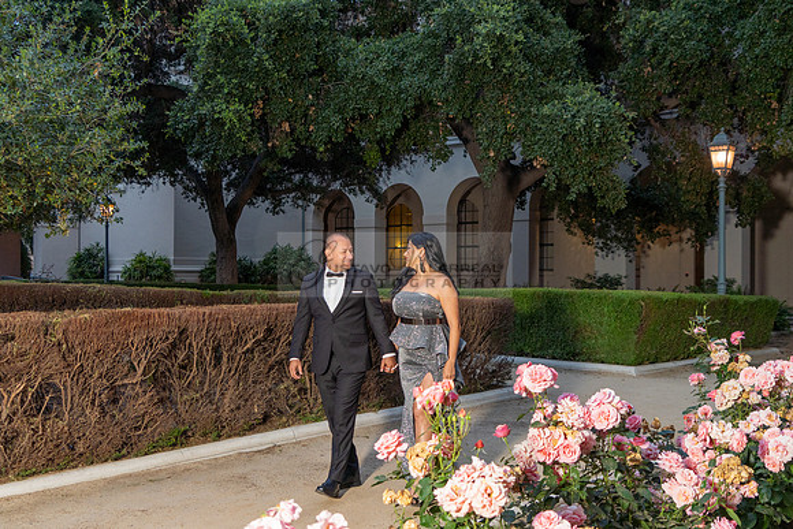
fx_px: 857
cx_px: 392
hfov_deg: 49.6
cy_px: 267
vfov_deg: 34.3
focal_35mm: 39
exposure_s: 1/200
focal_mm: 29
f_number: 4
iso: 400
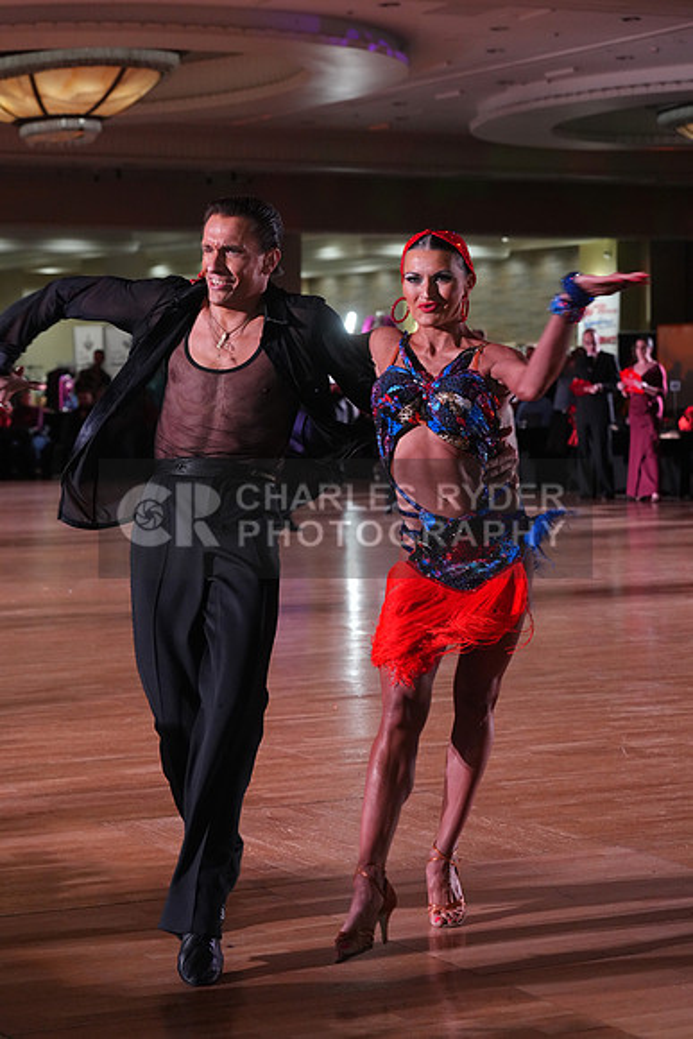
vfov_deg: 24.2
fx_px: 2424
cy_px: 520
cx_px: 346
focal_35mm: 84
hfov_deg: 16.3
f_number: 5.6
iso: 4000
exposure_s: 1/200
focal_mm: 84
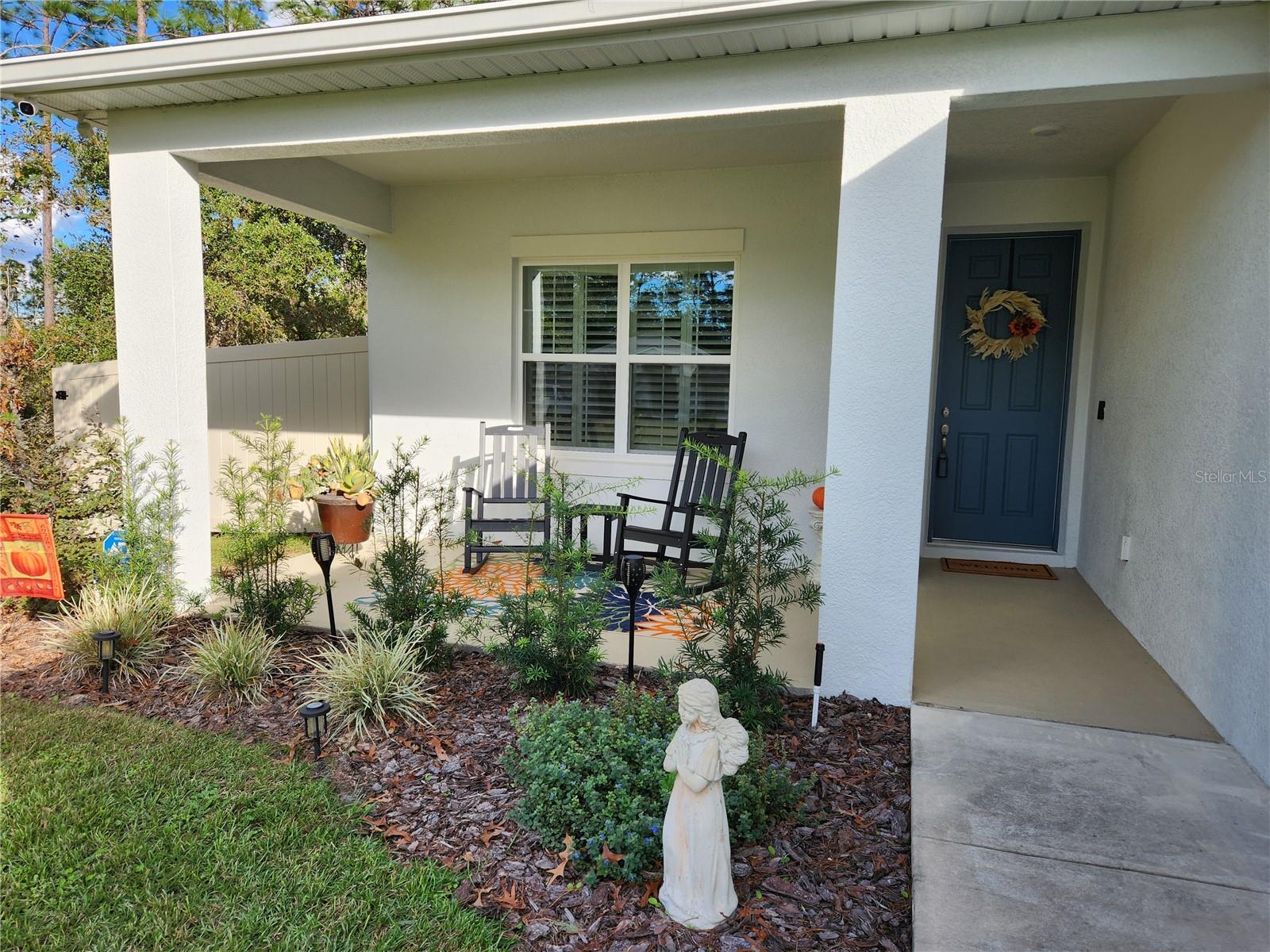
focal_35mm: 23
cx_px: 635
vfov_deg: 58.9
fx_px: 844
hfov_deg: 73.9
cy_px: 476
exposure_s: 1/769
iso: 20
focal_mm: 5.4
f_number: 1.8
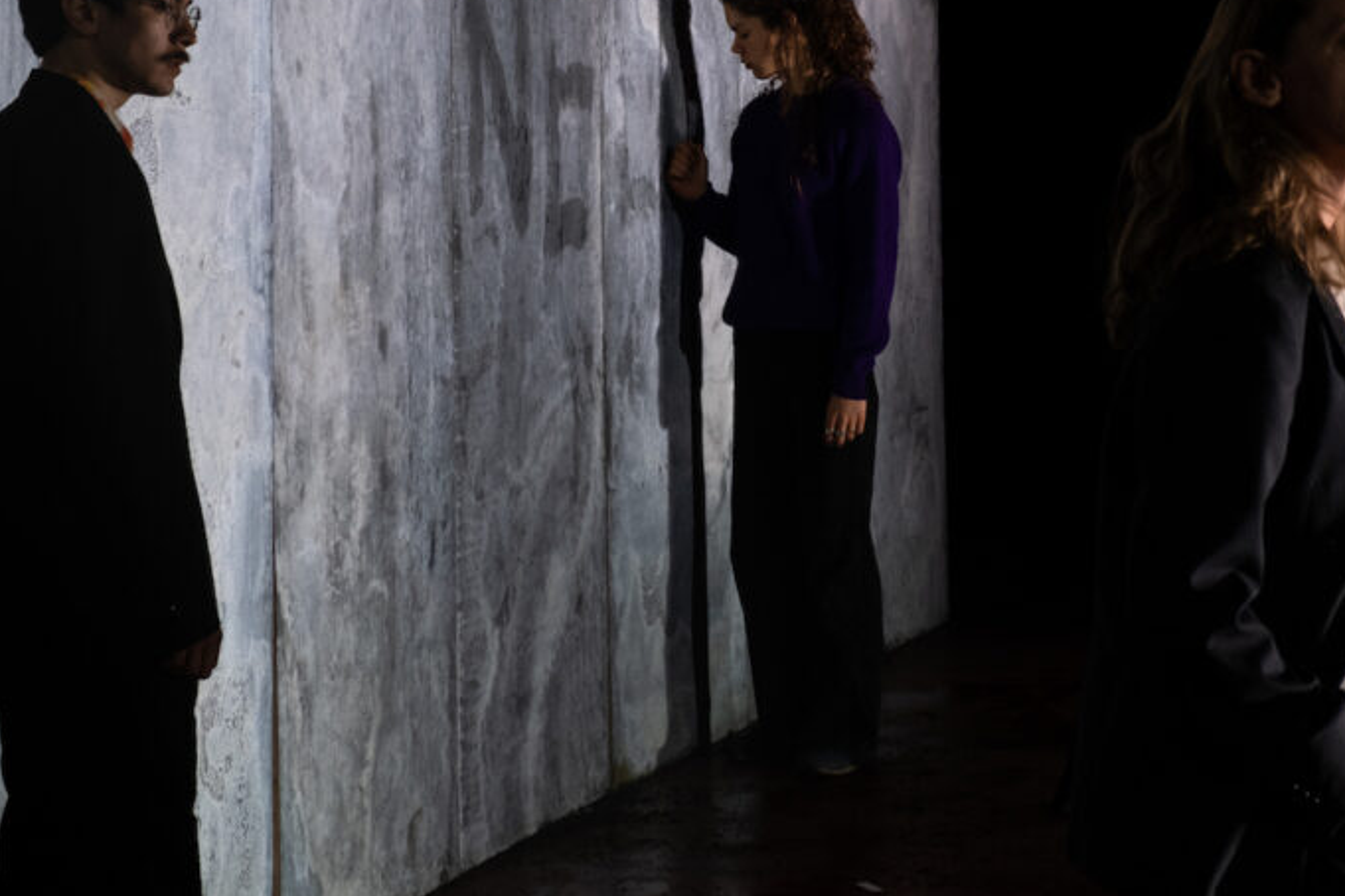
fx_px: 4782
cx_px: 654
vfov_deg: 10.7
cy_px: 224
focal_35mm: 128
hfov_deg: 16.0
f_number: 5.6
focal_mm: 55
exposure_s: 1/210
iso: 1600
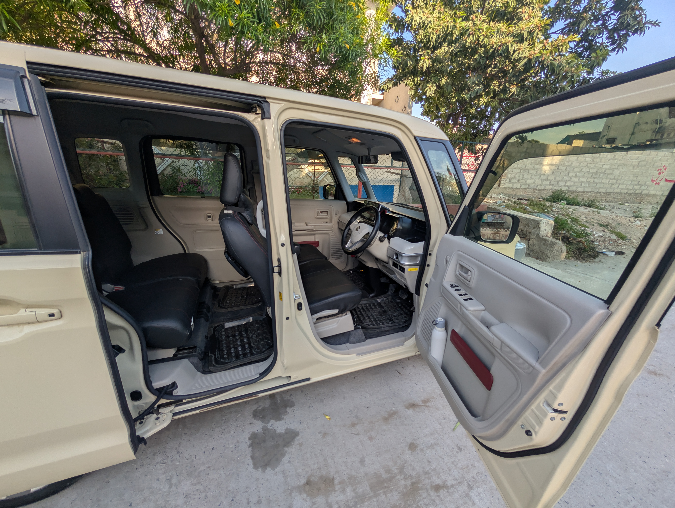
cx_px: 338
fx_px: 234
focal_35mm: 12
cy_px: 254
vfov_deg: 94.6
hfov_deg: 110.5
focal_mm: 2.02
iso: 49
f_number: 1.7
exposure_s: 1/666
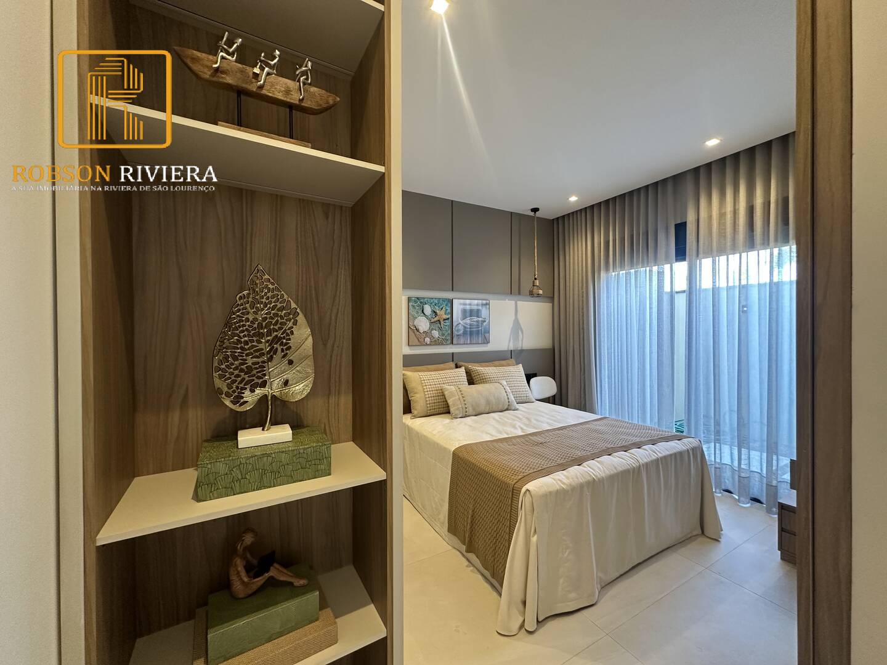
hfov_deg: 102.1
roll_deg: -0.1
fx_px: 359
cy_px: 332
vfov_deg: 85.7
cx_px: 444
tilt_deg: -0.3
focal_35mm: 14
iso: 200
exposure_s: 1/60
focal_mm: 2.22
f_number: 2.2
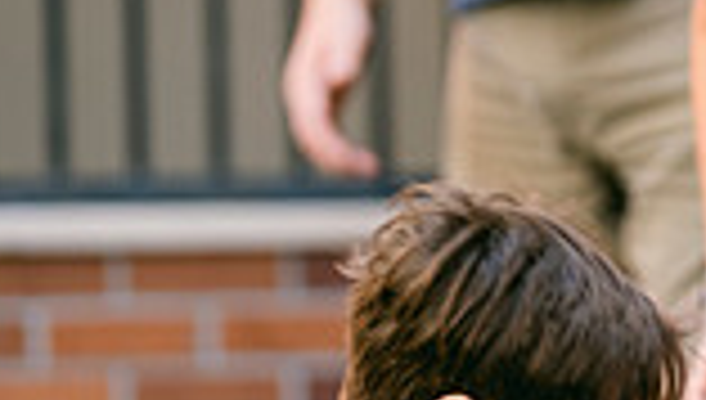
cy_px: 52
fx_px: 15211
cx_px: 657
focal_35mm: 811
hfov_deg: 2.7
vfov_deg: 1.5
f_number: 2.8
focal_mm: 140
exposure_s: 1/170
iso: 160
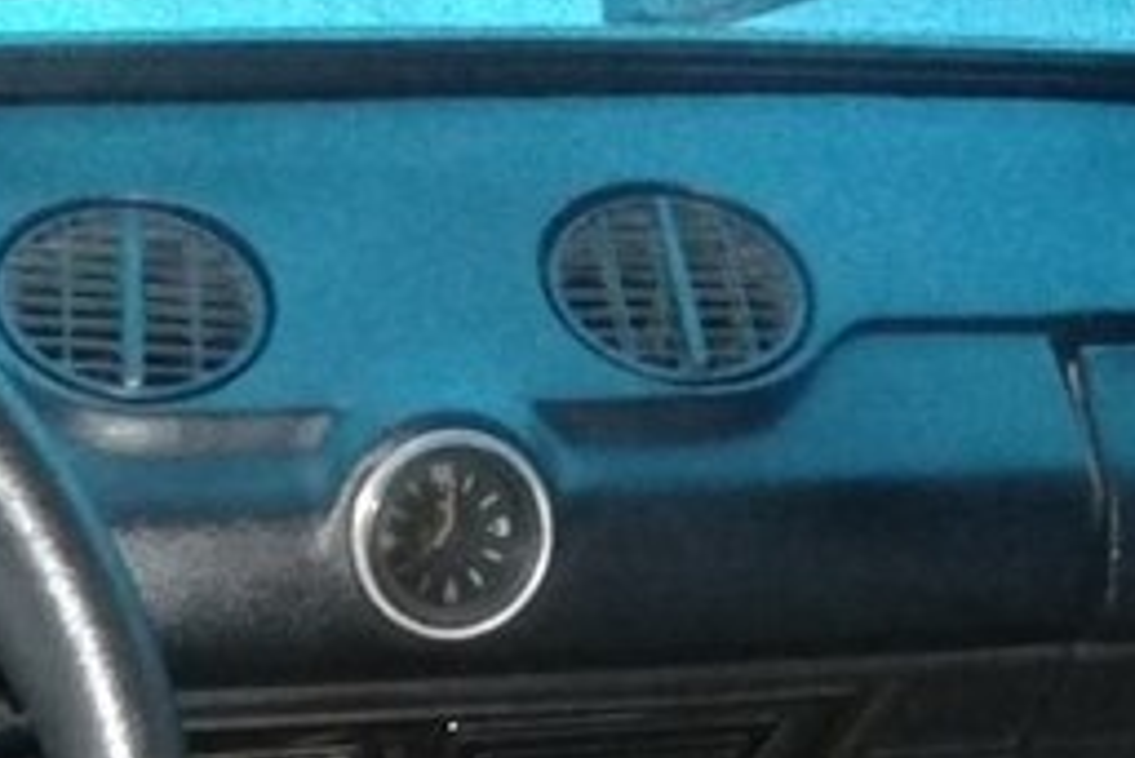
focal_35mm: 83
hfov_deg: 24.1
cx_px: 226
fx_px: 2618
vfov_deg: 15.7
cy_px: 955
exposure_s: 1/30
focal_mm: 3.3
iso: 640
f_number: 2.2
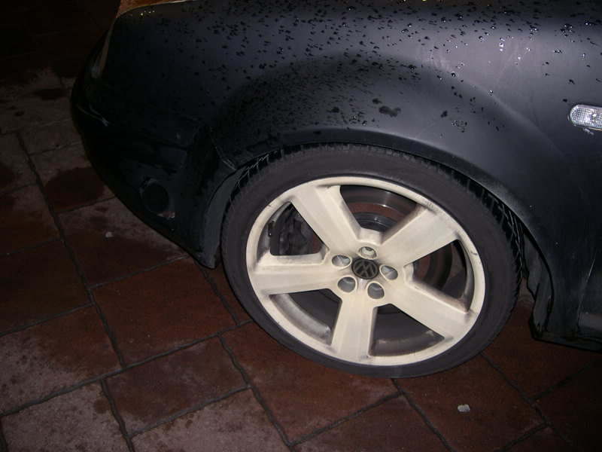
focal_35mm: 38
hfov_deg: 49.0
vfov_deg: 37.7
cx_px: 301
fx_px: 661
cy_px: 226
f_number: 2.8
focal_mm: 8
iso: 100
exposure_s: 1/60
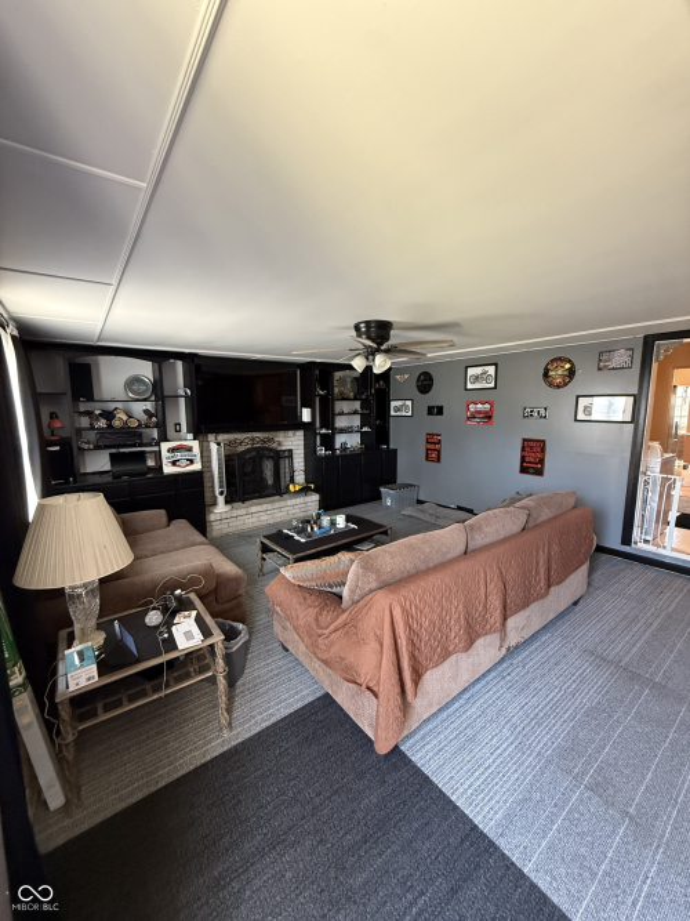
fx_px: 372
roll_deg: -0.6
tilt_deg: -8.5
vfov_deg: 102.1
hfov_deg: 85.7
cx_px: 345
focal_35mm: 14
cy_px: 460
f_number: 2.2
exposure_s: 1/60
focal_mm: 2.22
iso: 640
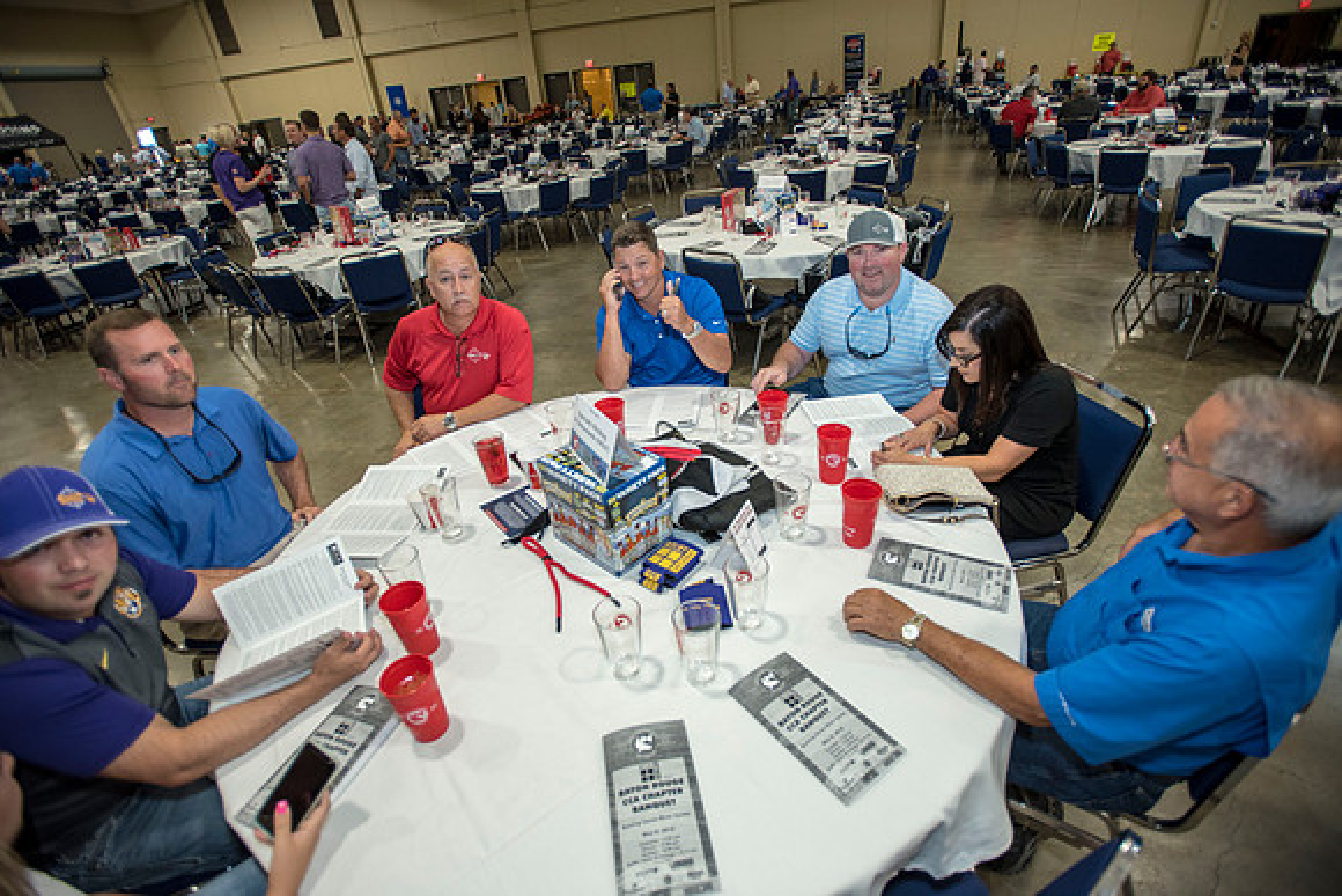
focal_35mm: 17
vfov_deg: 70.5
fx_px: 634
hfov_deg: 93.3
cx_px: 671
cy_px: 448
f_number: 2.8
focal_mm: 17
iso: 1250
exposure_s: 1/160
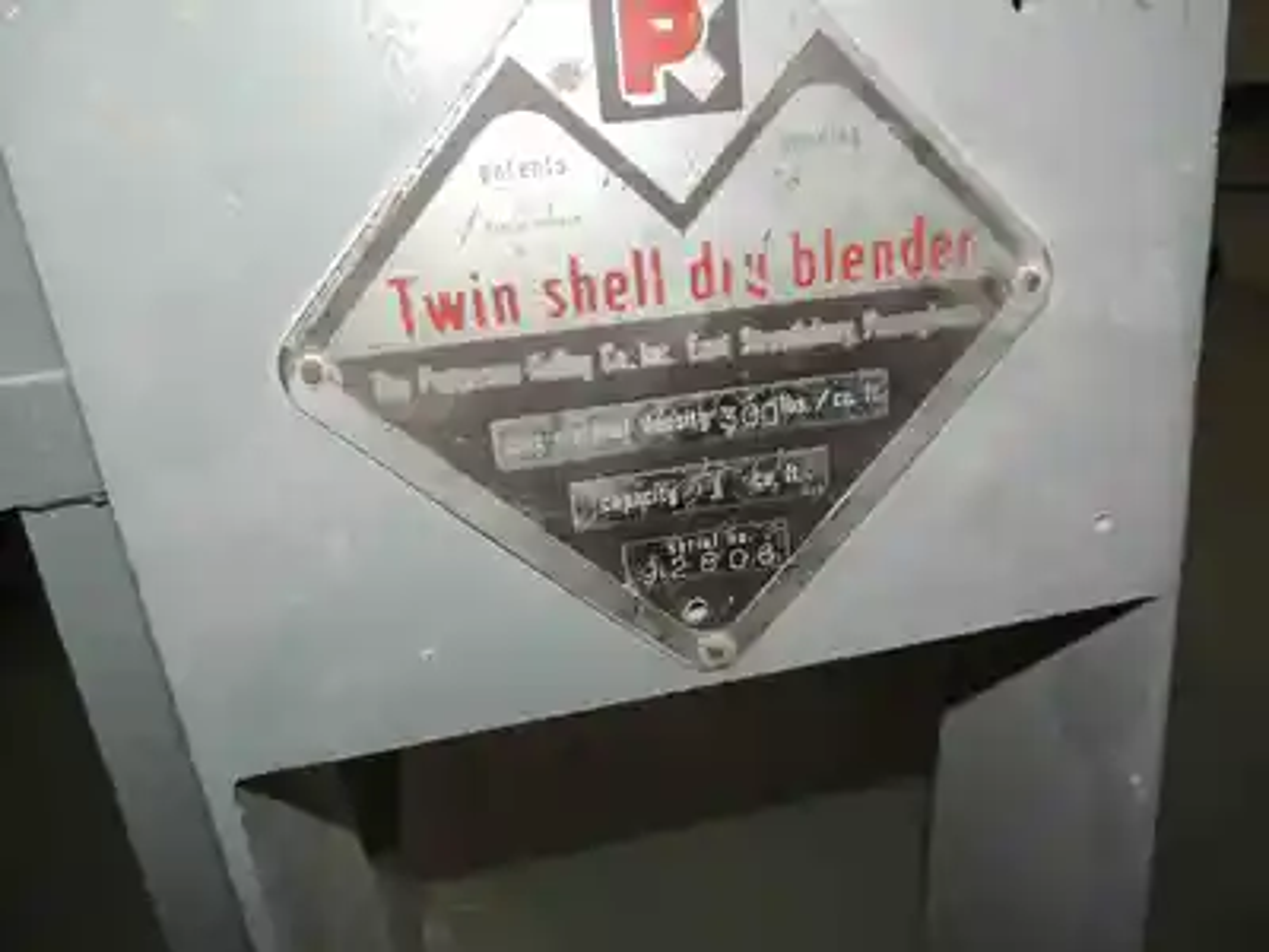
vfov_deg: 56.8
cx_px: 634
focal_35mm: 24
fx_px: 880
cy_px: 476
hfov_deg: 71.6
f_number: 3
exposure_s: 1/30
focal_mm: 4.3
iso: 100
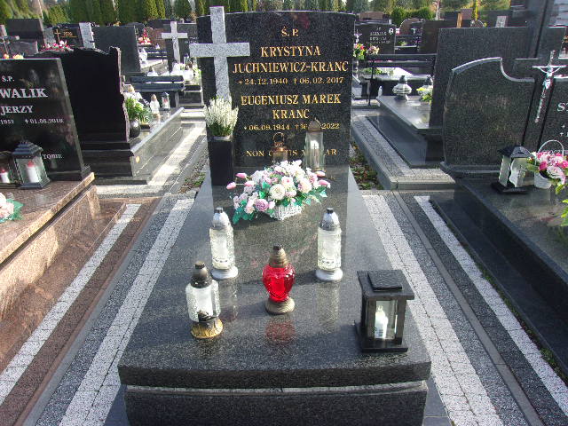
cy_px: 213
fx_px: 443
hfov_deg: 65.3
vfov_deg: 51.4
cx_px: 284
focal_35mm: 27
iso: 80
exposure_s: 1/210
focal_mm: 4.9
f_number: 3
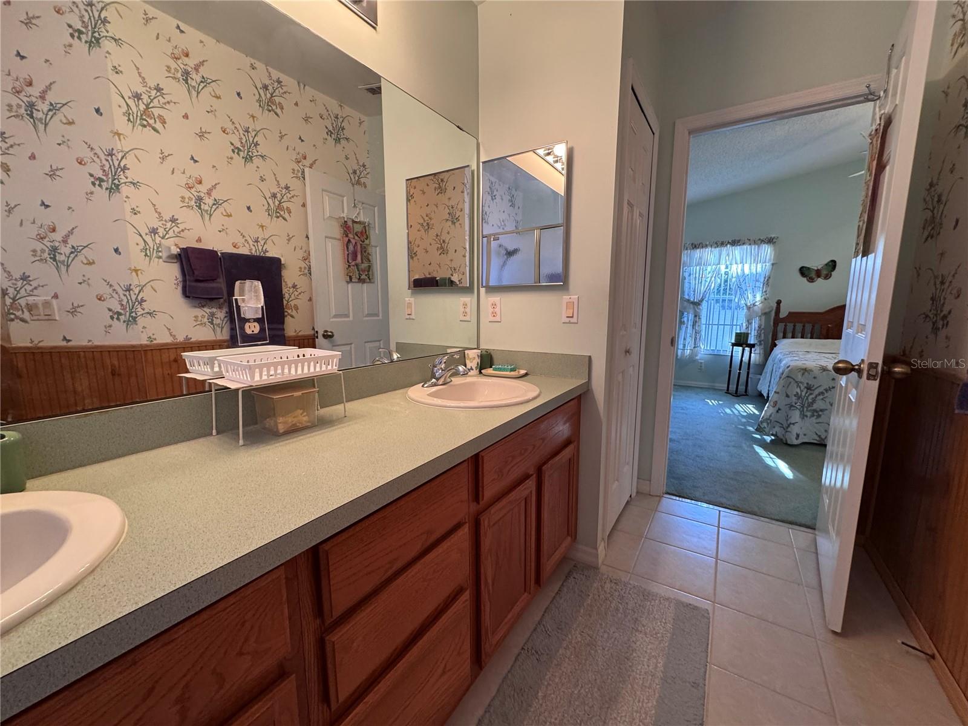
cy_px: 363
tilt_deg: -8.8
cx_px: 484
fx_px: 391
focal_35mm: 14
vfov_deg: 85.7
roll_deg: -0.9
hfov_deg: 102.1
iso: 250
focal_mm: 2.22
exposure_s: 1/60
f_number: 2.2
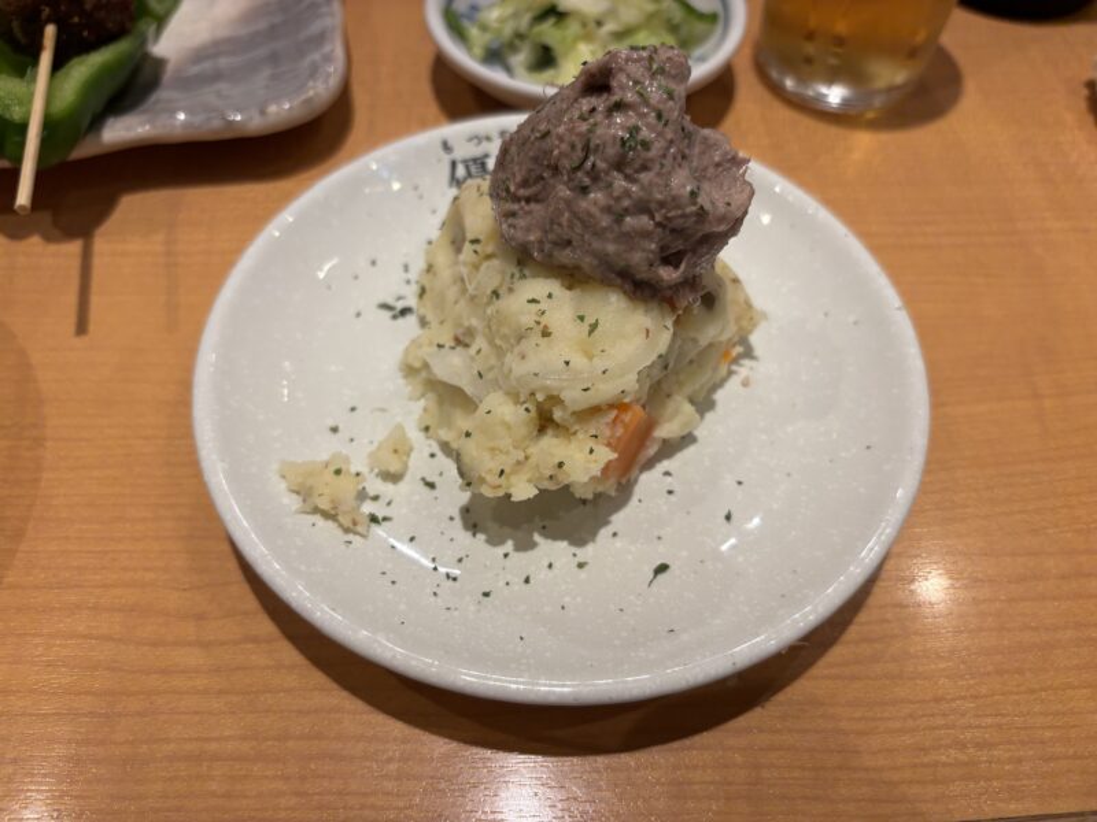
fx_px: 824
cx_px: 548
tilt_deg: -54.9
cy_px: 411
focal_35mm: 26
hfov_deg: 67.3
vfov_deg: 53.1
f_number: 1.6
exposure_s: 1/100
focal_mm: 5.96
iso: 80
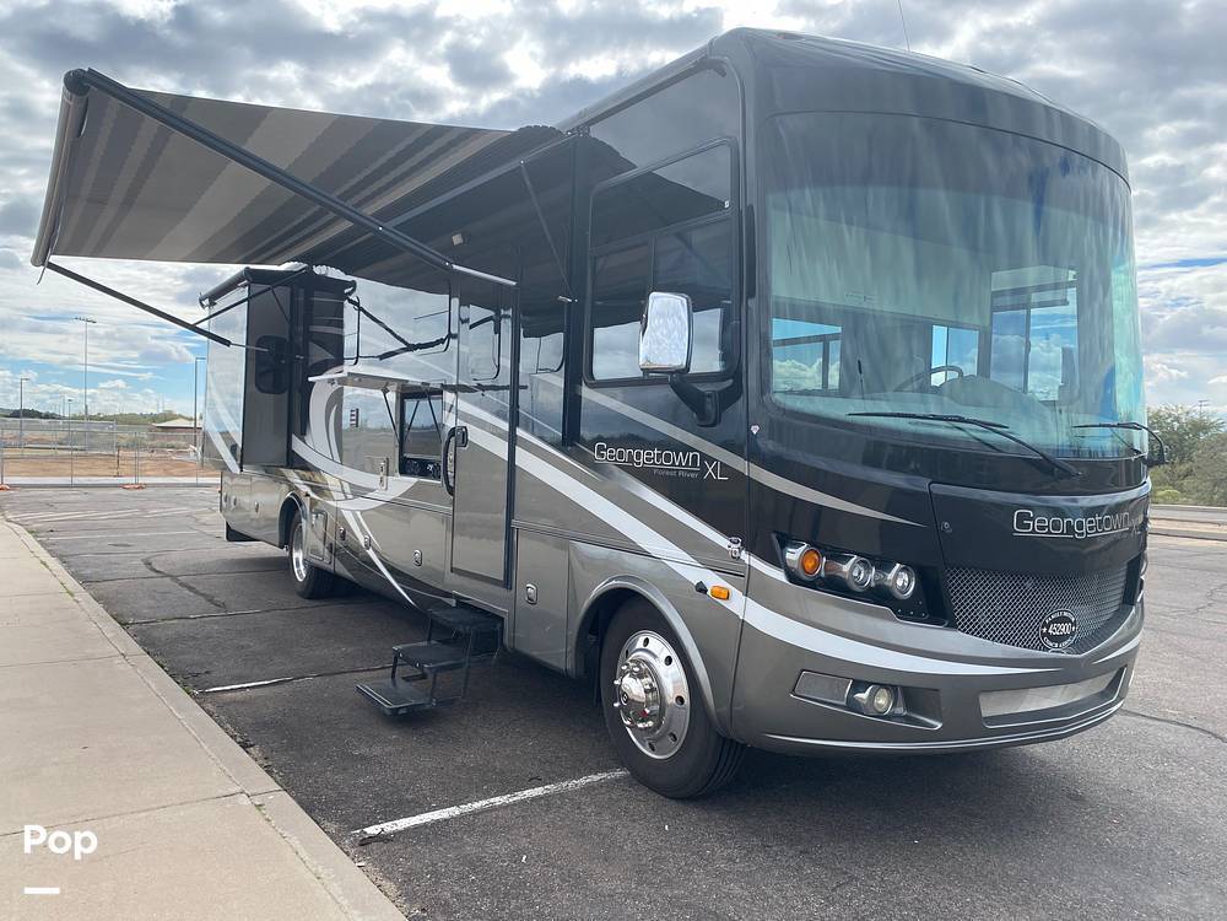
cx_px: 614
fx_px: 922
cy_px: 460
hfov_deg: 67.3
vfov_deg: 53.1
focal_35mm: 26
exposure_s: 1/1565
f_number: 1.8
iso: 32
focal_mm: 4.25
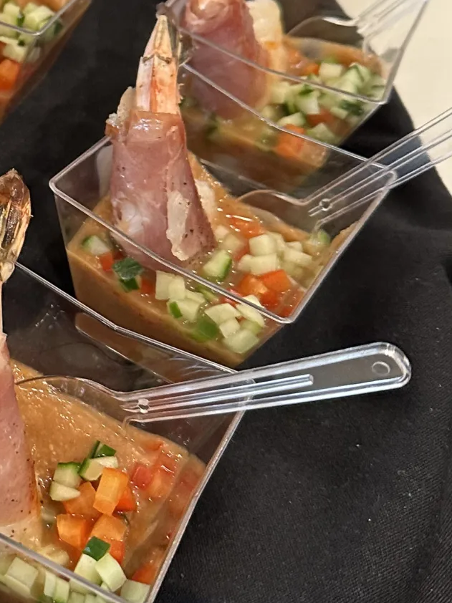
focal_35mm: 73
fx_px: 1272
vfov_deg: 26.1
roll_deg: -1.2
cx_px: -212
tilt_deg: -41.9
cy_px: 103
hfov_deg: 18.1
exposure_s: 1/60
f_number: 1.78
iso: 200
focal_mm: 6.86
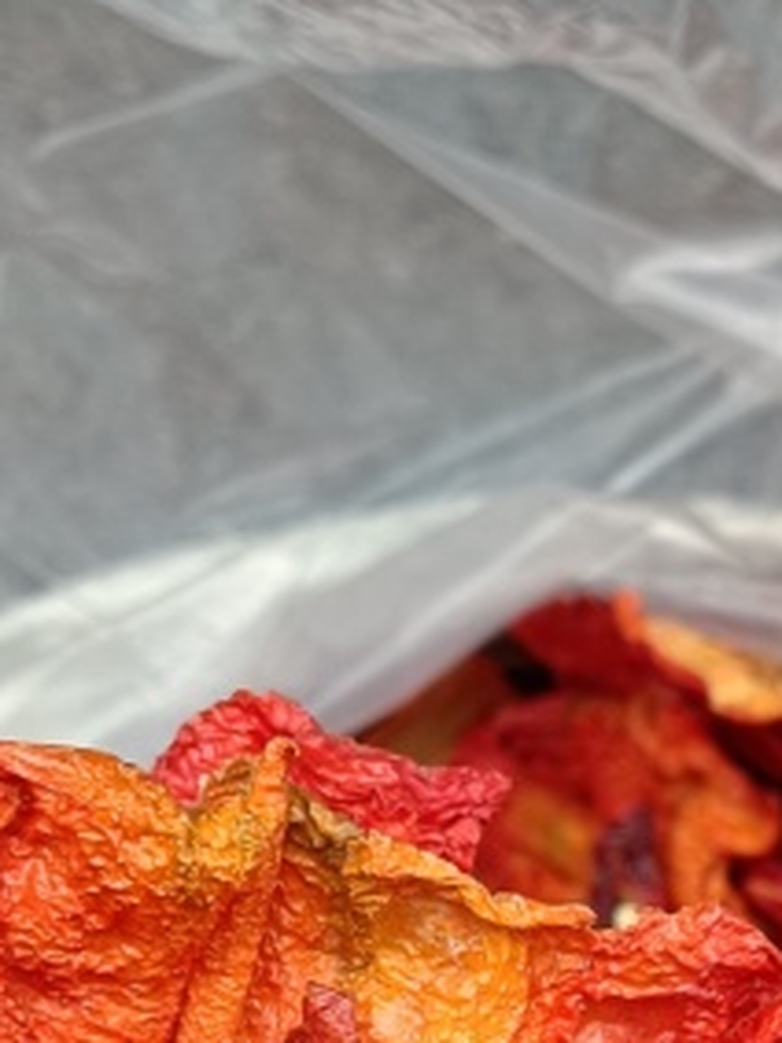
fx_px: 2954
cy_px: 990
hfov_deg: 14.5
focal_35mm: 98
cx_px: 974
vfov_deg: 19.6
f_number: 1.8
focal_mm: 4.05
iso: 102
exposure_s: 1/160
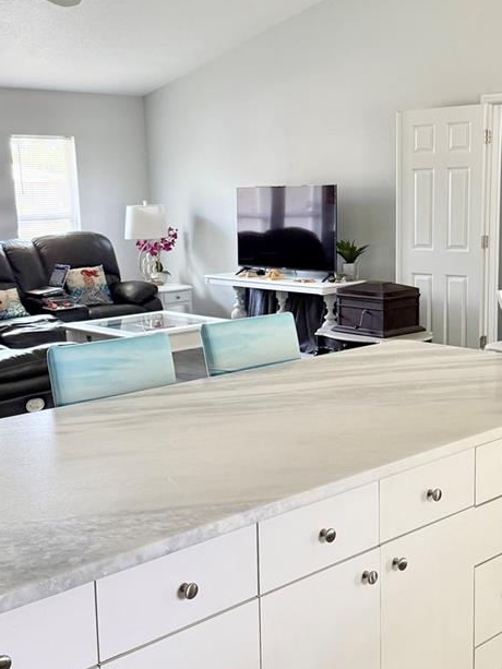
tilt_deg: -9.4
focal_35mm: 47
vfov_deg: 40.4
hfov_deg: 30.8
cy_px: 336
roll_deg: +1.7
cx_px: 295
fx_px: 908
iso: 200
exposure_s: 1/87
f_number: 1.78
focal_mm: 6.76
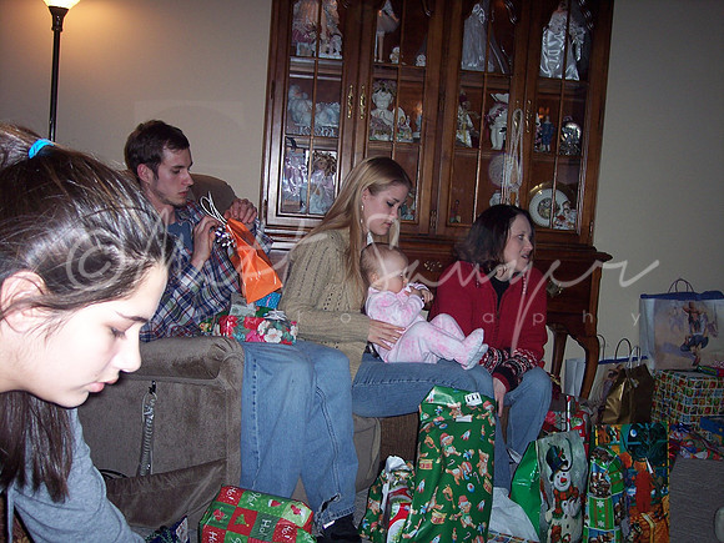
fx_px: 816
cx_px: 362
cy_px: 272
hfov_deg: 47.9
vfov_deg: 36.8
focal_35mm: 39
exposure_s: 1/60
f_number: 2.8
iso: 100
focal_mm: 8
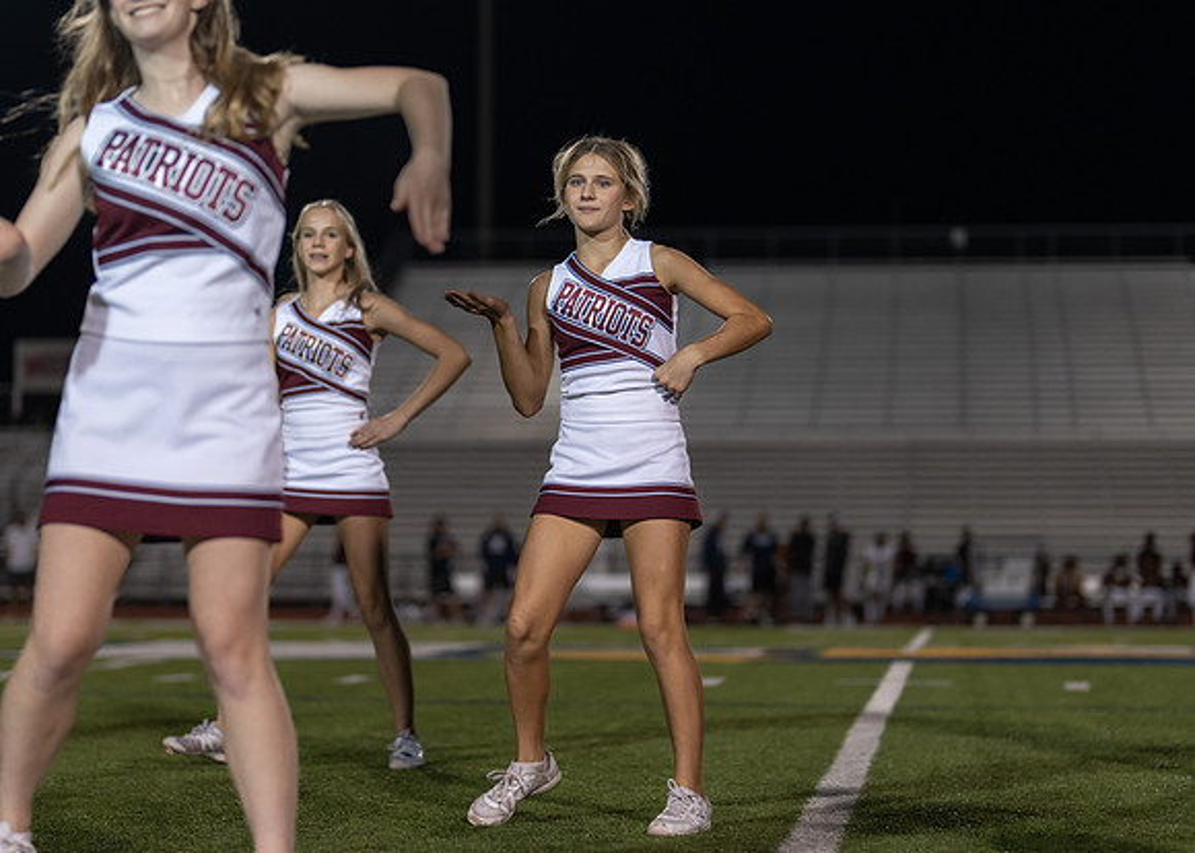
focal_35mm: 92
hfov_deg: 21.6
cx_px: 559
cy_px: 411
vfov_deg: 15.5
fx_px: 3133
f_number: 1.2
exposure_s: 1/1000
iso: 500
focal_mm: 50
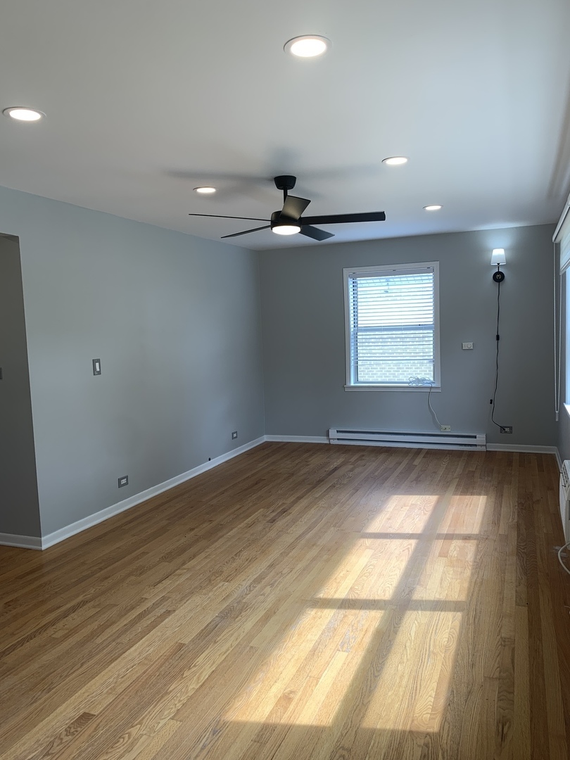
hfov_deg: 53.1
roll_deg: +1.9
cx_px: 285
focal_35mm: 26
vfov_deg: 67.3
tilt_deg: -4.8
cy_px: 380
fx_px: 571
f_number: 1.8
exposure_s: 1/120
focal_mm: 4.25
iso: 25
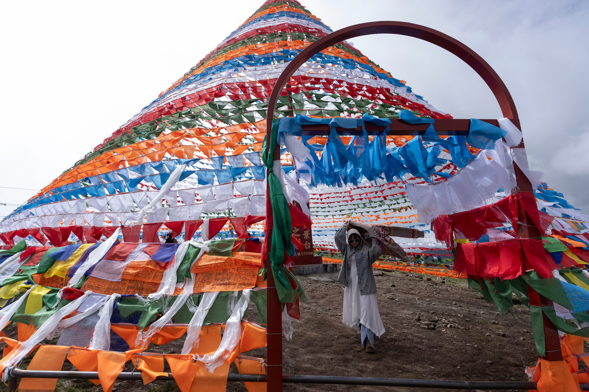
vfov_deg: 61.9
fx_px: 327
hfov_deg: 84.0
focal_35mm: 20
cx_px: 294
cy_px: 196
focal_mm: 20
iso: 64
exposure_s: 1/400
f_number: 6.3
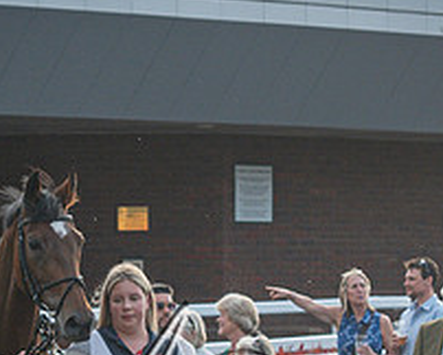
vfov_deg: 5.1
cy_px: 370
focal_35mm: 306
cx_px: 234
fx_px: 4016
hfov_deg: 6.3
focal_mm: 50
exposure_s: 1/640
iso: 200
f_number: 5
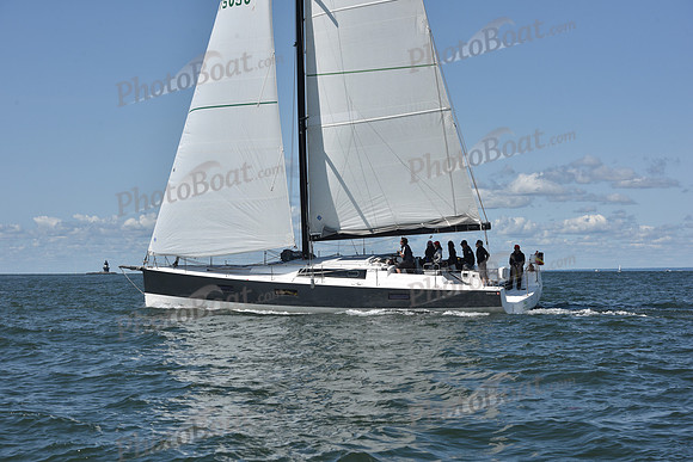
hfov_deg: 28.8
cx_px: 346
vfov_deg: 19.5
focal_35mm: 70
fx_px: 1348
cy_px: 231
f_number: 9
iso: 250
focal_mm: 70
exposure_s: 1/1250
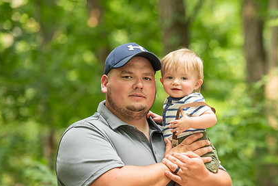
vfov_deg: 7.0
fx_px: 1522
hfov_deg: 10.4
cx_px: 184
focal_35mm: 197
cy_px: 127
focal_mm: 135
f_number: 2.8
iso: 800
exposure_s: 1/320
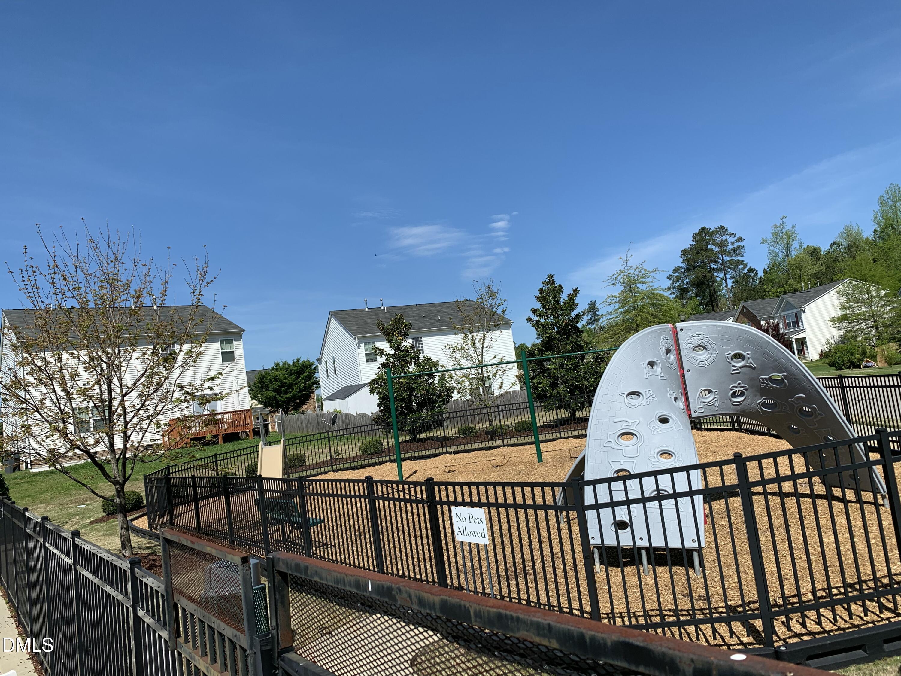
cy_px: 338
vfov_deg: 53.1
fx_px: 677
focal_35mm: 26
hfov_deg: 67.3
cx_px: 450
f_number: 1.8
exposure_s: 1/2681
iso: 25
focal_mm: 4.25
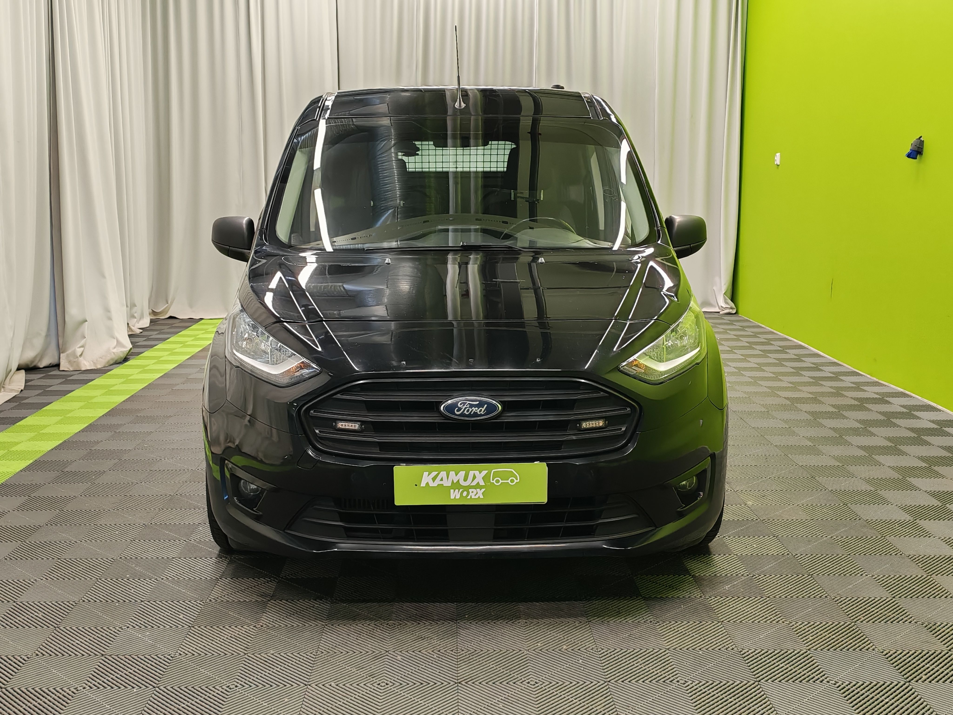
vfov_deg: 34.3
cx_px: 476
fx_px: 1156
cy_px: 358
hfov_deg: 44.8
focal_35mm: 42
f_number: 1.9
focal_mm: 6.12
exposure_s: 1/100
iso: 500
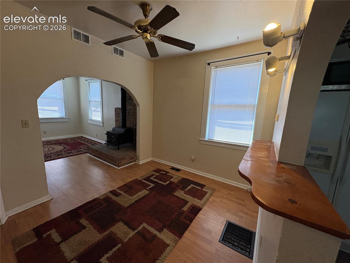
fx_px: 142
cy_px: 132
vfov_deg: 85.7
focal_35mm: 14
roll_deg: -3.1
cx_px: 175
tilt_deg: -8.9
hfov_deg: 102.1
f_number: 2.2
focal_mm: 2.22
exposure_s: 1/120
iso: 250
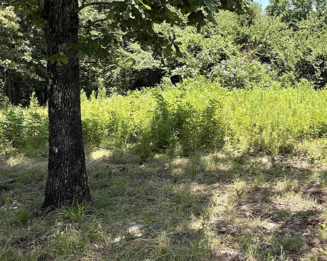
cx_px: 261
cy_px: 95
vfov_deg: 33.9
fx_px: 426
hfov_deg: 40.3
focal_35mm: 44
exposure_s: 1/1239
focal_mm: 5.96
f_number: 1.6
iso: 50
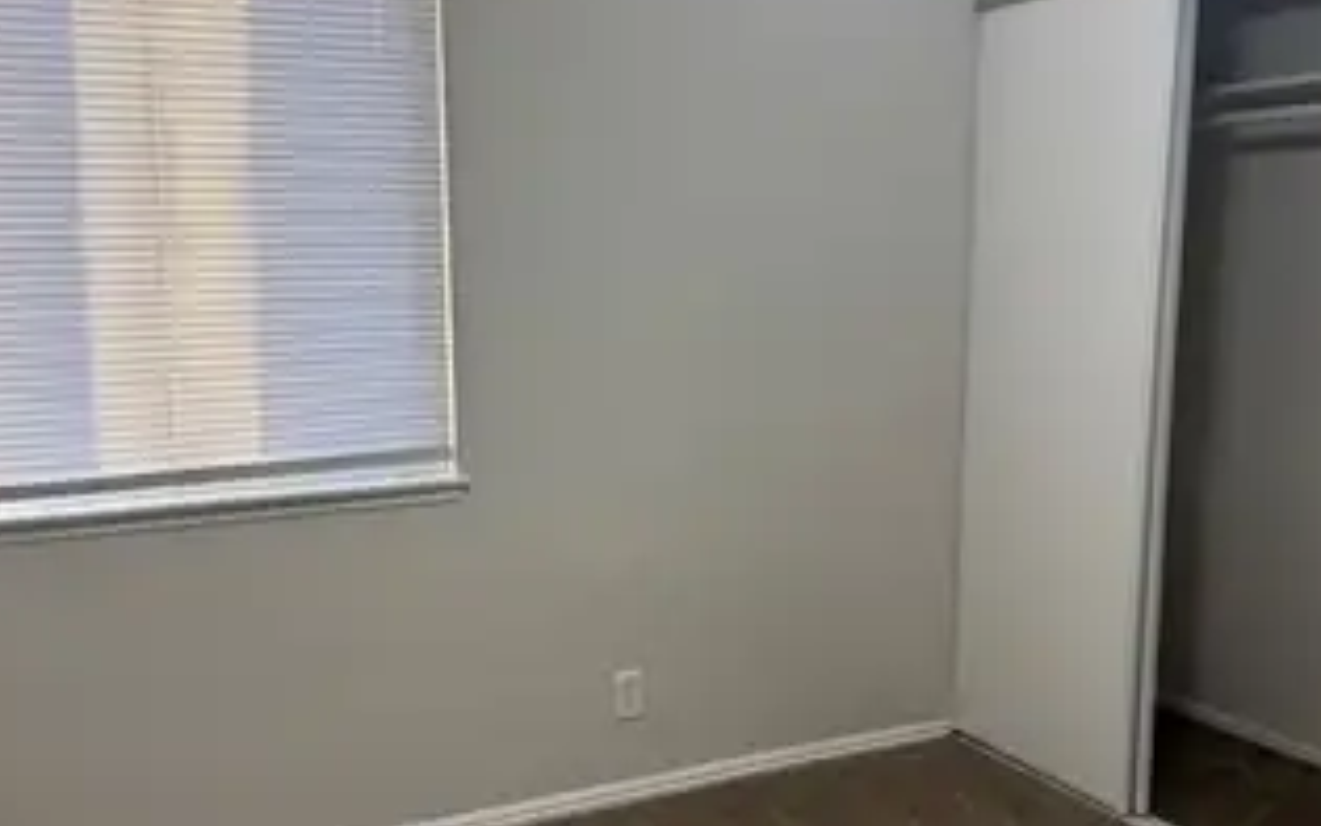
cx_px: 587
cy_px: 432
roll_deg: +0.4
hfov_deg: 55.2
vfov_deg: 36.3
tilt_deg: -8.8
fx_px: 1260
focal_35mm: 35
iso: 100
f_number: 1.6
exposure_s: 1/120
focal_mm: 5.96
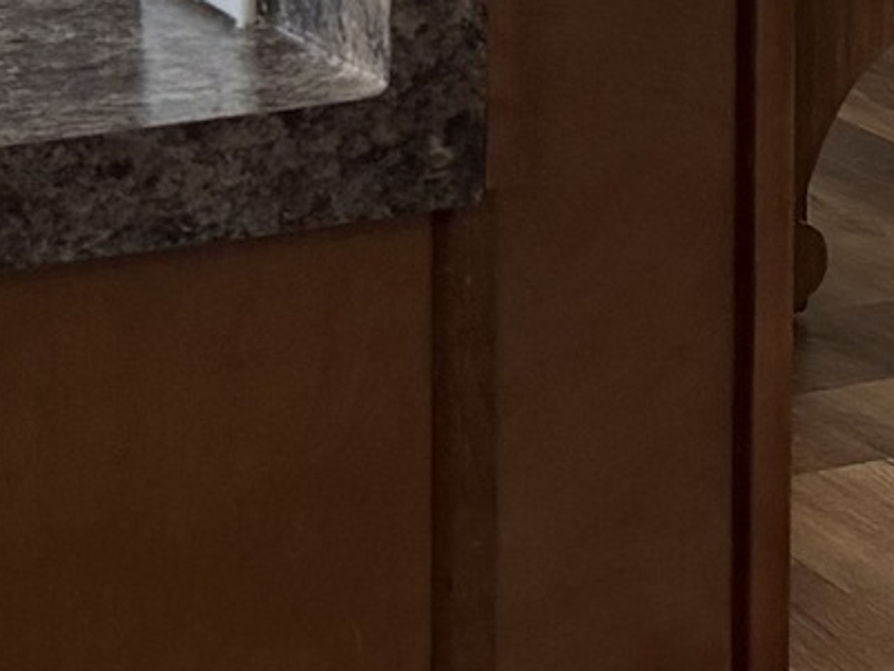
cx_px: 1842
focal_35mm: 184
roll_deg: -1.0
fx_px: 4753
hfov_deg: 9.9
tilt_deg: -5.0
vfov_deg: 7.8
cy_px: -593
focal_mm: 6.76
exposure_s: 1/120
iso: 200
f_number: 1.78
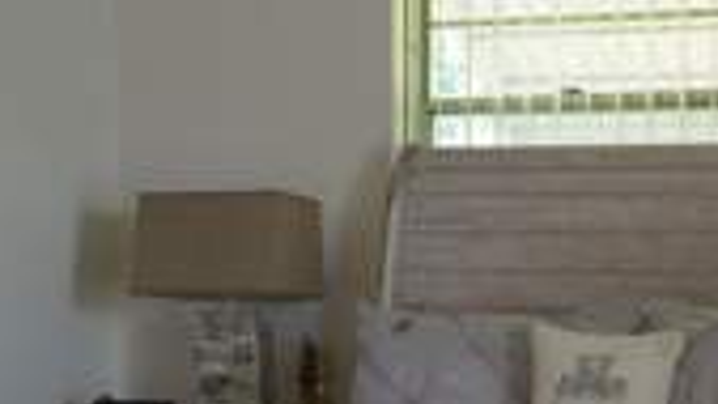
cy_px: 366
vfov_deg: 13.0
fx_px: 1751
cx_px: 527
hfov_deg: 23.0
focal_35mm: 92
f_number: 4
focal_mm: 31
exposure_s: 1/160
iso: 400
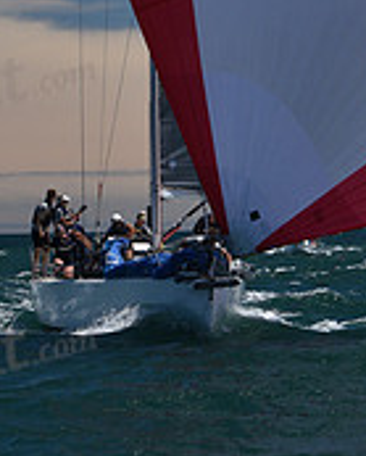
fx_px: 2971
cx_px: 233
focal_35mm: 220
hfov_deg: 7.0
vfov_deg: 8.7
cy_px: -63
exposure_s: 1/800
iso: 250
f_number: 7.1
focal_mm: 70
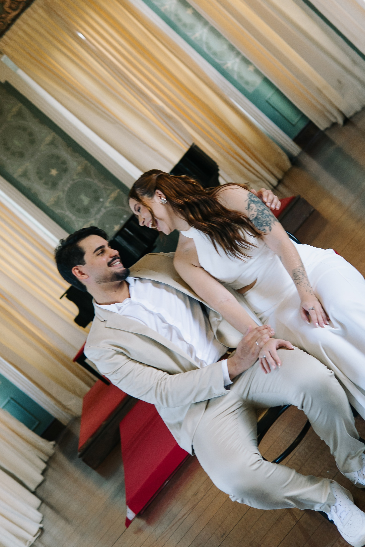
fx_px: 684
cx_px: 182
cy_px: 274
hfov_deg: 29.9
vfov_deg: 43.6
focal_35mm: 45
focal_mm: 30
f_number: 2.5
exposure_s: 1/125
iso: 320
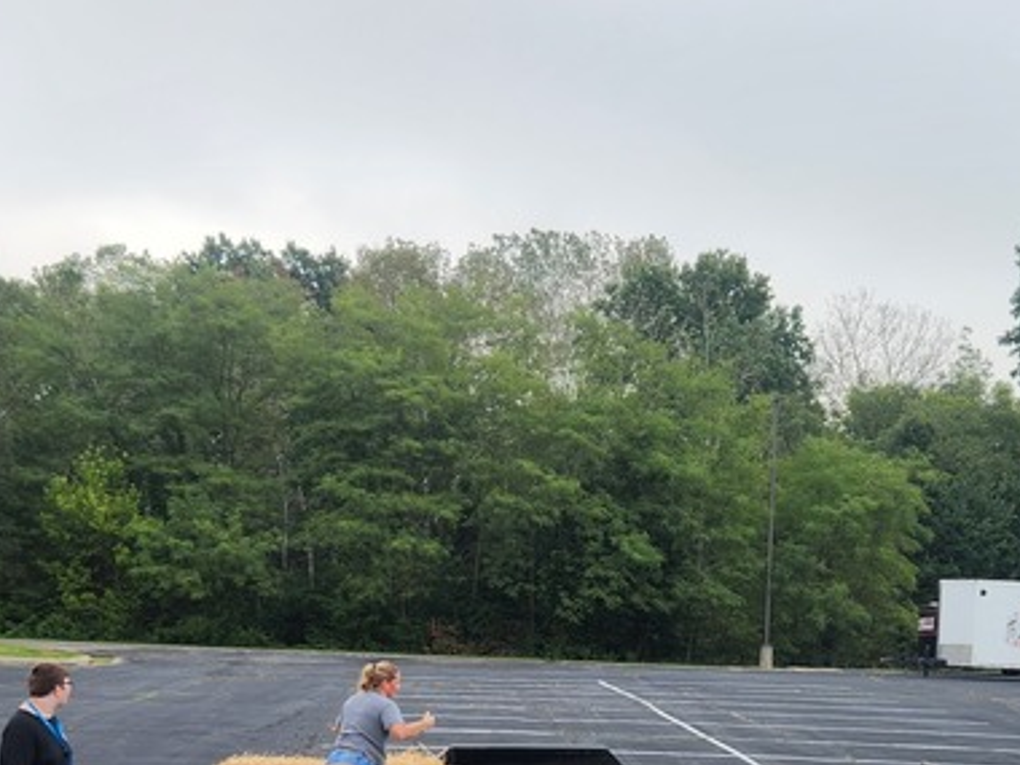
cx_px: 577
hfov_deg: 31.2
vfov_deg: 23.1
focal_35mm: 62
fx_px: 1827
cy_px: 682
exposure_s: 1/265
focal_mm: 5.4
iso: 20
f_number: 1.8
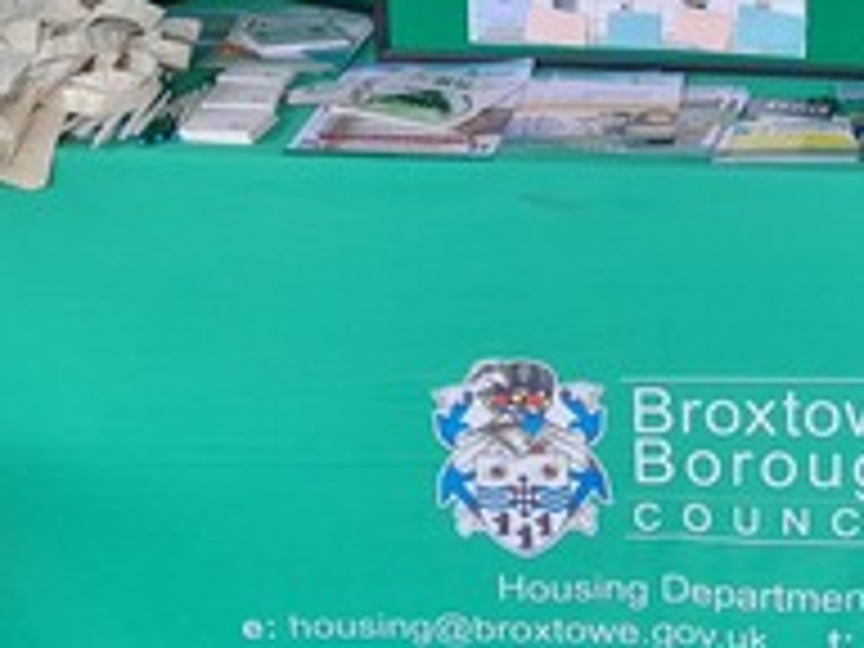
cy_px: -47
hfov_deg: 24.8
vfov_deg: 18.5
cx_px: 734
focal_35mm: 77
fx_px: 1922
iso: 40
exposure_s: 1/50
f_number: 1.8
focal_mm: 3.98
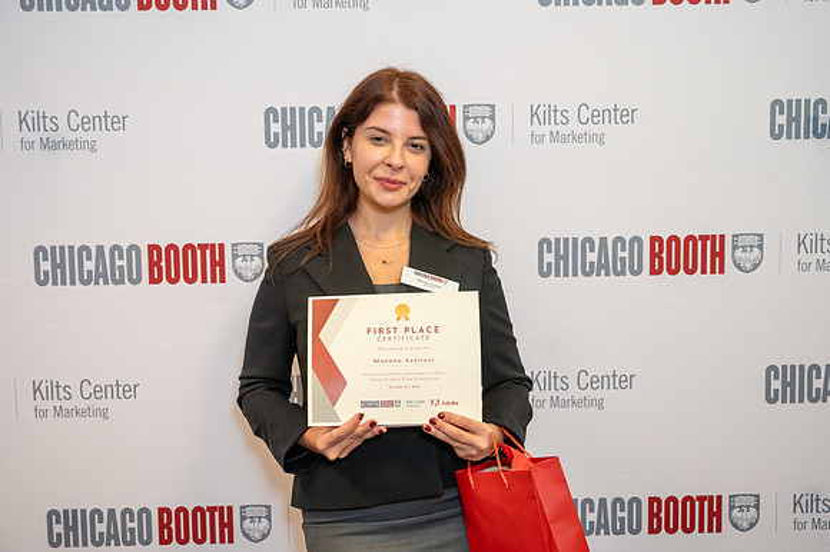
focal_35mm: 47
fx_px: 1083
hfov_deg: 41.9
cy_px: 276
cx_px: 415
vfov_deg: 28.6
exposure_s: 1/100
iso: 1600
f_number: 4
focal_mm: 47
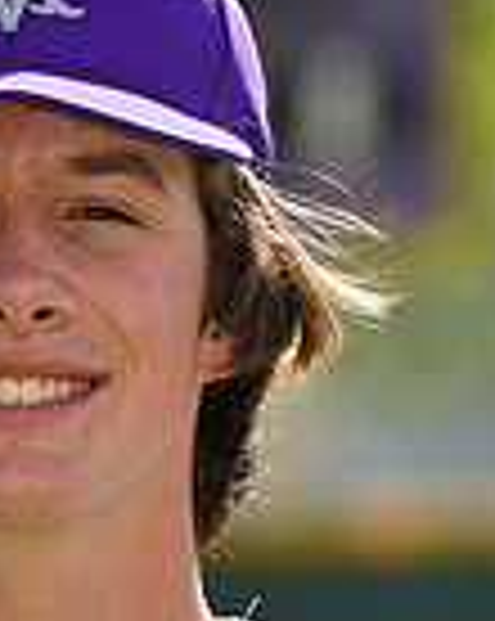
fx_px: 21125
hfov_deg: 1.3
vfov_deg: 1.7
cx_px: 166
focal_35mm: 1151
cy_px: 994
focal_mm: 291
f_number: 8
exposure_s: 1/250
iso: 100
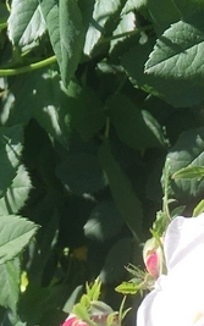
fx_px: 1227
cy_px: -121
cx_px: 17
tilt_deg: -35.8
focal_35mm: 138
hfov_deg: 9.5
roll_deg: +16.1
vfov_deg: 14.4
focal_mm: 4.15
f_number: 2.2
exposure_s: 1/777
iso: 25
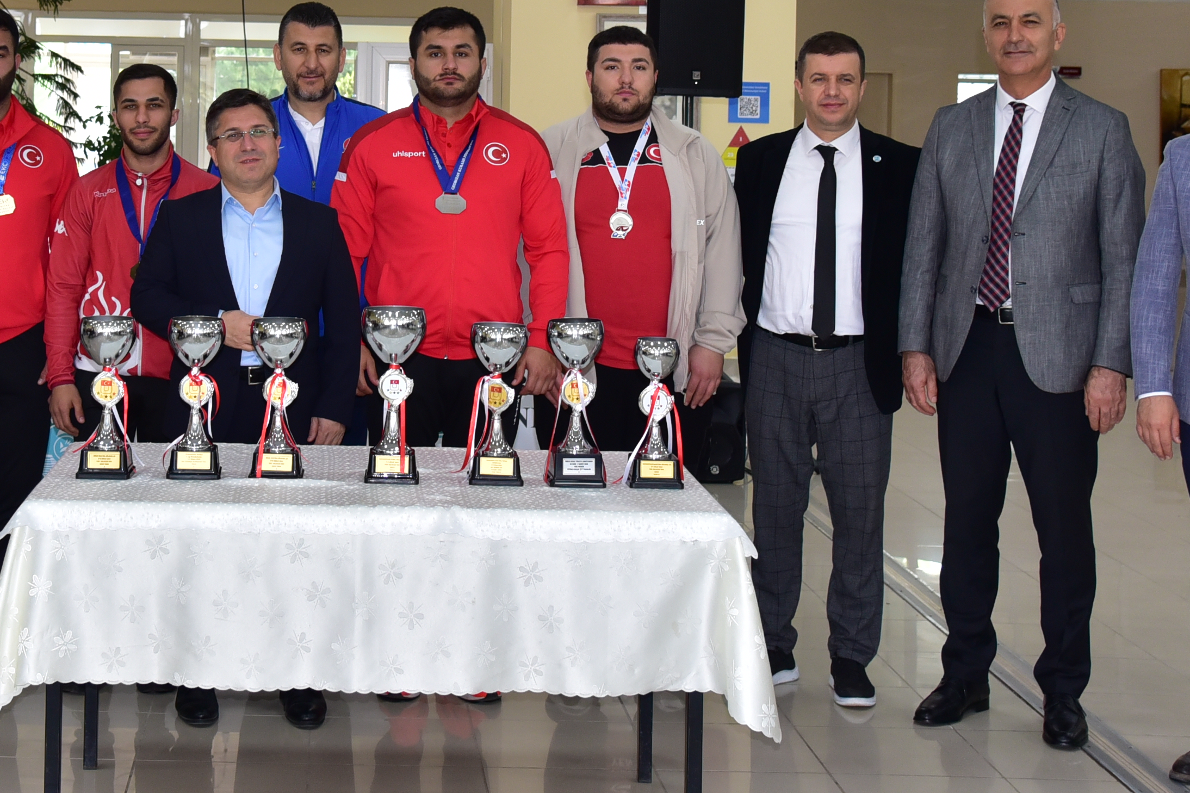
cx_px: 317
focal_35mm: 66
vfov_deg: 20.1
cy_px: 45
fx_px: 2181
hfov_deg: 30.1
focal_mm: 32
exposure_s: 1/200
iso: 1100
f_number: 5
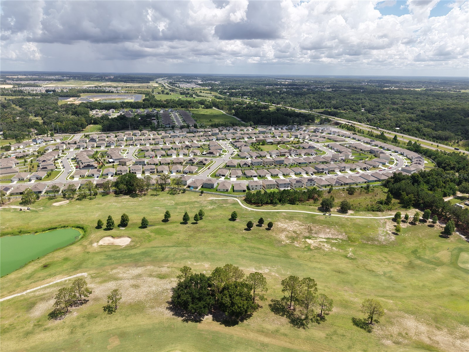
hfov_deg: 71.6
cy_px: 176
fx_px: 325
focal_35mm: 24
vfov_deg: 56.8
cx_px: 234
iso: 130
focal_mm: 8.67
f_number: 1.8
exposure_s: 1/350
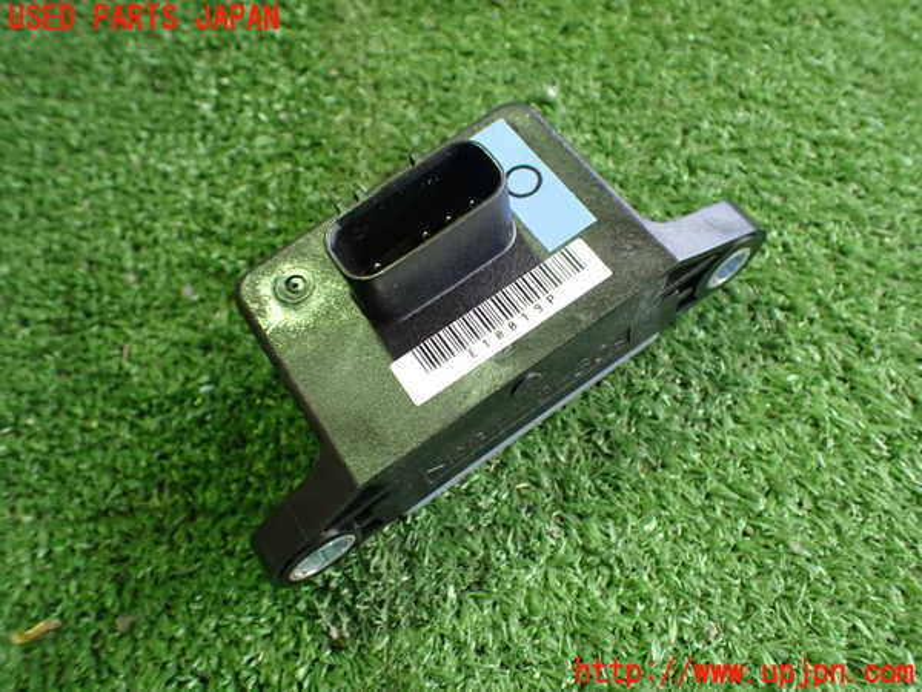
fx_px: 799
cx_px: 461
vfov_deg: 46.8
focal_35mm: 30
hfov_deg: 60.0
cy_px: 346
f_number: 2.3
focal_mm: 5.4
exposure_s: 1/100
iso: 800
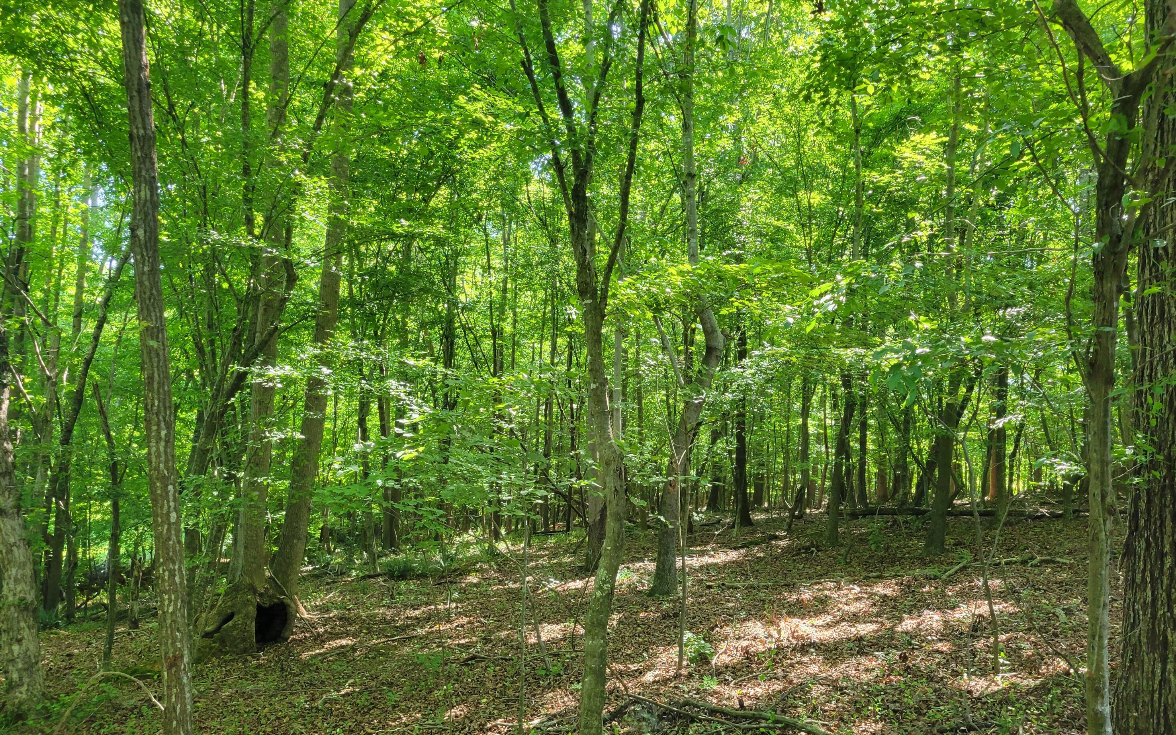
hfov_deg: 66.5
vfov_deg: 44.5
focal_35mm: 28
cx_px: 586
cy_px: 412
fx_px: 897
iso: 160
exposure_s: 1/120
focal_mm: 5.4
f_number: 1.8
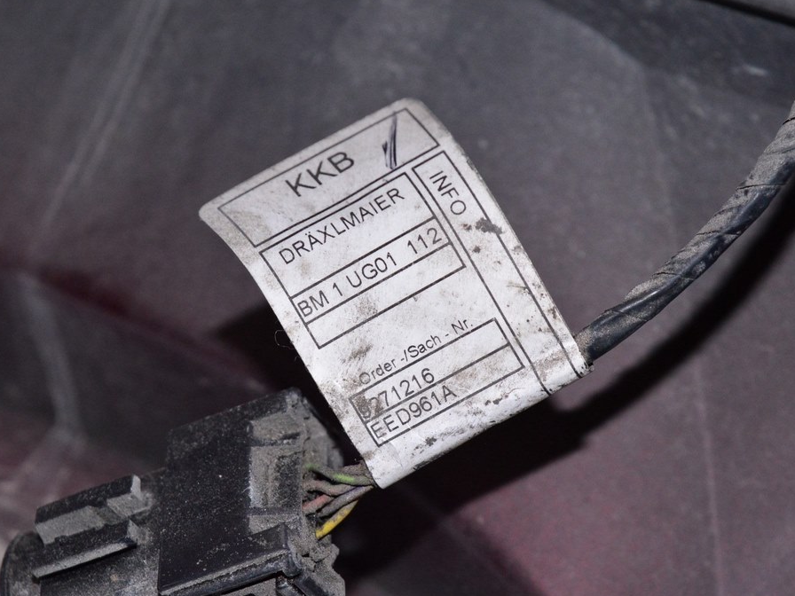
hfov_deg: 21.6
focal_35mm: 91
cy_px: 298
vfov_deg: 16.3
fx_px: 2080
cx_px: 401
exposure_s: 1/200
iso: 1600
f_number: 8
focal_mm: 55
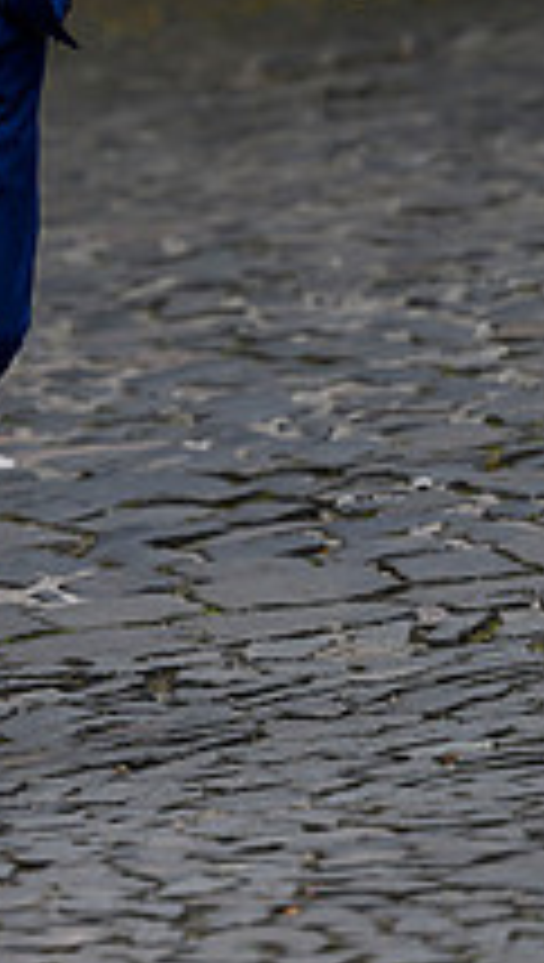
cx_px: -344
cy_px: -65
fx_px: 13896
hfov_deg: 2.2
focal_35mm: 544
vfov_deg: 4.0
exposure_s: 1/640
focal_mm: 150
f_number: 2.8
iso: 500
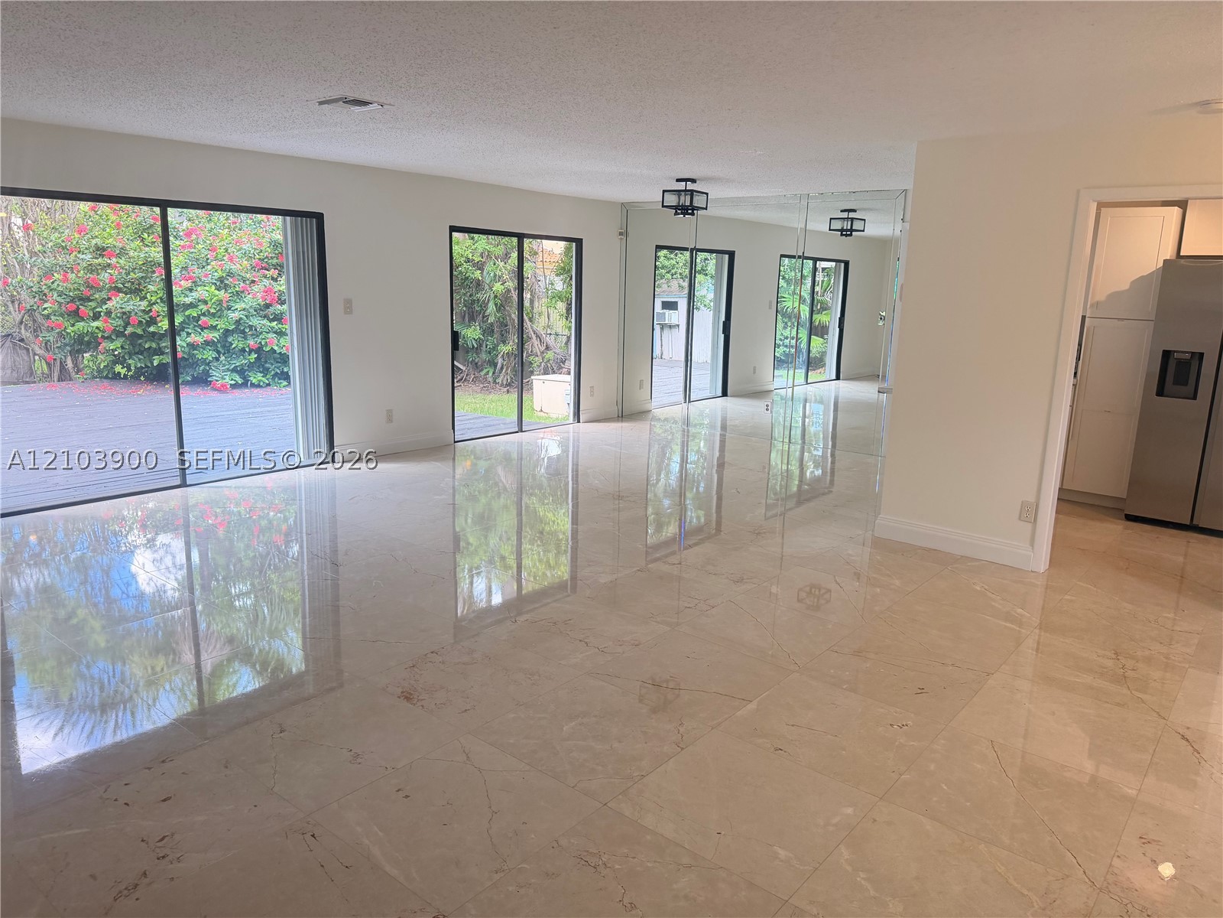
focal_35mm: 24
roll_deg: -1.3
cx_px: 612
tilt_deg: -10.4
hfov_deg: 71.6
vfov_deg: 56.8
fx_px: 848
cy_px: 459
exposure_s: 1/164
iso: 200
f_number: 1.78
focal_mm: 6.76
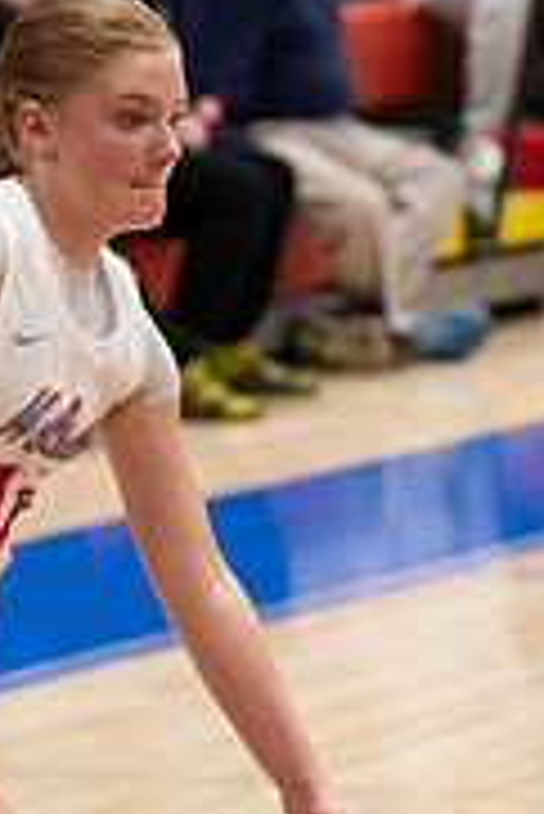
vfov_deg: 4.7
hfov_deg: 3.2
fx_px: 9818
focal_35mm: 434
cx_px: 57
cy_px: 403
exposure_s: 1/1000
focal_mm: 91
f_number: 2.8
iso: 5000
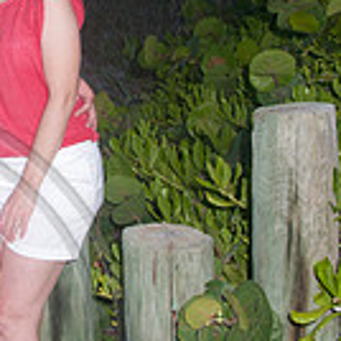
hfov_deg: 16.5
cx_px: -19
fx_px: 1148
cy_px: 15
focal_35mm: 103
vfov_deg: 16.6
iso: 100
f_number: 7.1
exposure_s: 1/250
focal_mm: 24
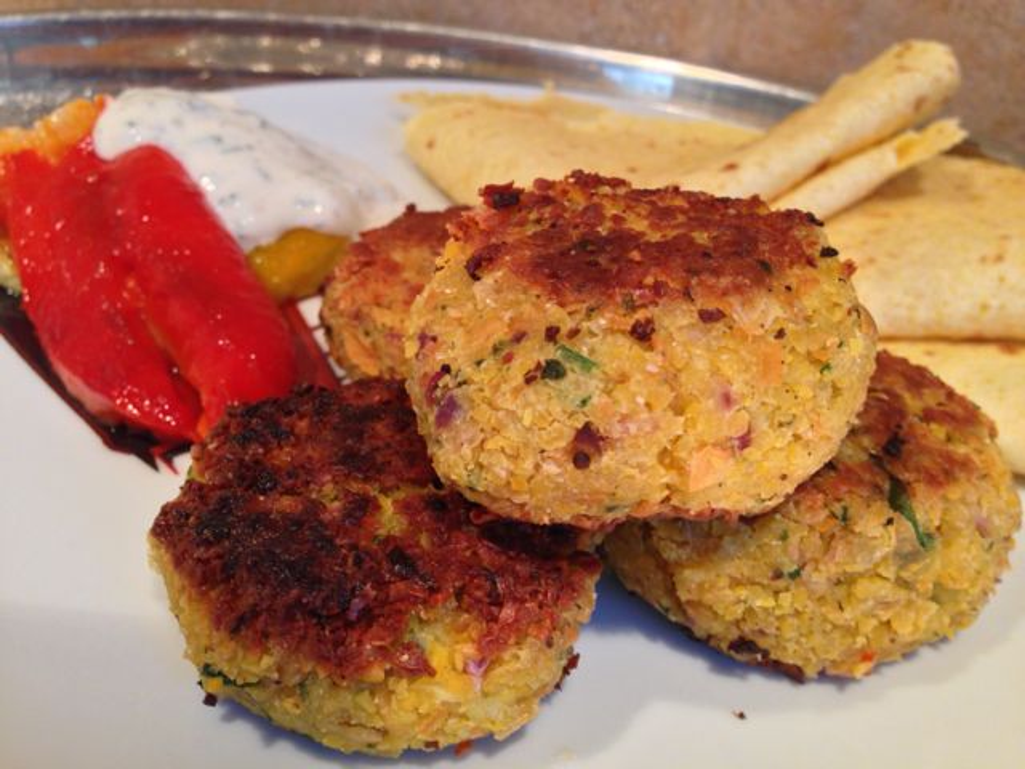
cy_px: 384
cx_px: 512
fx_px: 977
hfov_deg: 55.4
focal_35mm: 33
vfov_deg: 42.9
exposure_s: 1/20
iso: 80
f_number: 2.4
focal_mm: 4.12
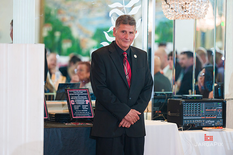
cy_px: 78
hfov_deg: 10.1
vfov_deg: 6.7
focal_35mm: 204
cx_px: 117
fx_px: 1321
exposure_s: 1/200
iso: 1000
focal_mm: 200
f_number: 3.2
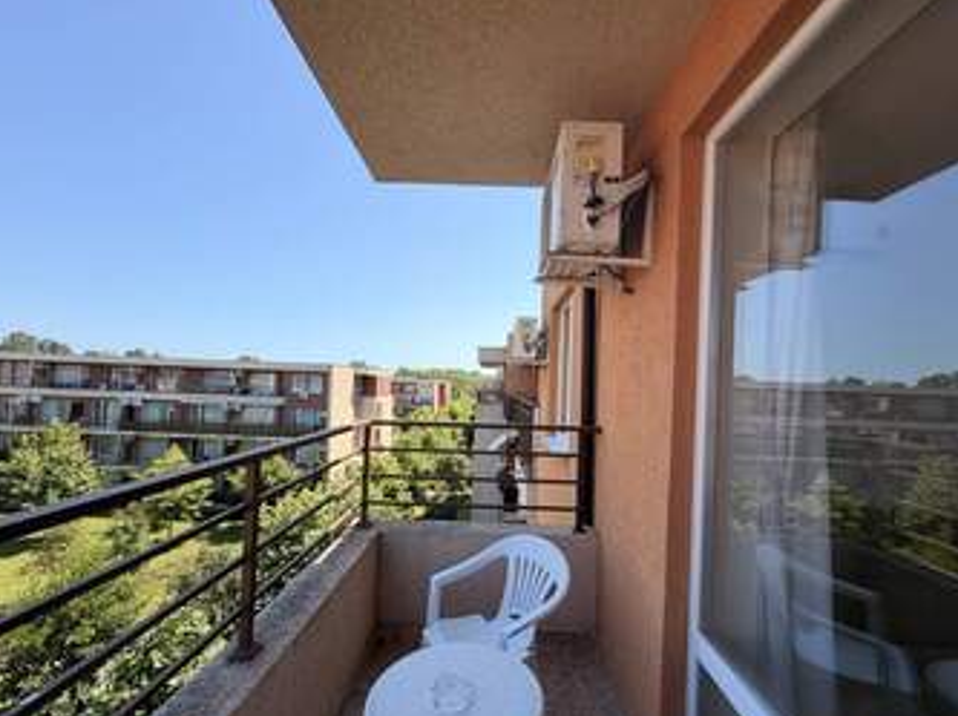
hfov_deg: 94.5
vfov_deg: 77.9
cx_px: 498
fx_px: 442
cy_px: 384
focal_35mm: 16
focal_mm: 2.22
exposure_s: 1/770
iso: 32
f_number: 2.2
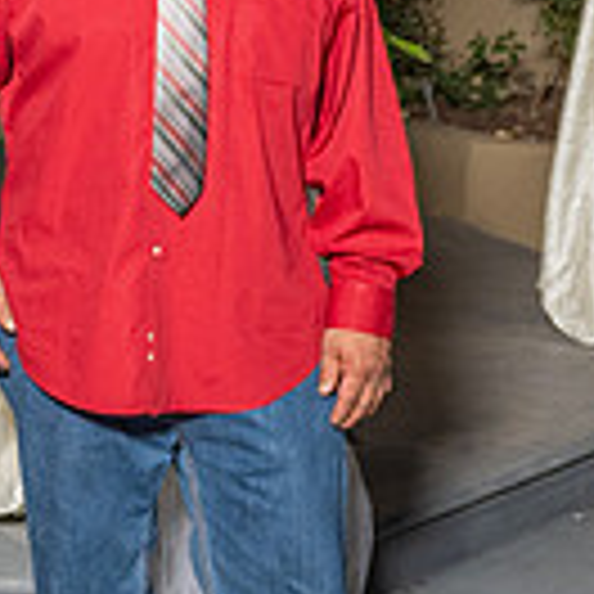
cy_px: 156
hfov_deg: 11.7
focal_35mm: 135
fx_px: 2621
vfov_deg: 12.9
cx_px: -568
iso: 640
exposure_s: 1/200
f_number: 4.5
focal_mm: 26
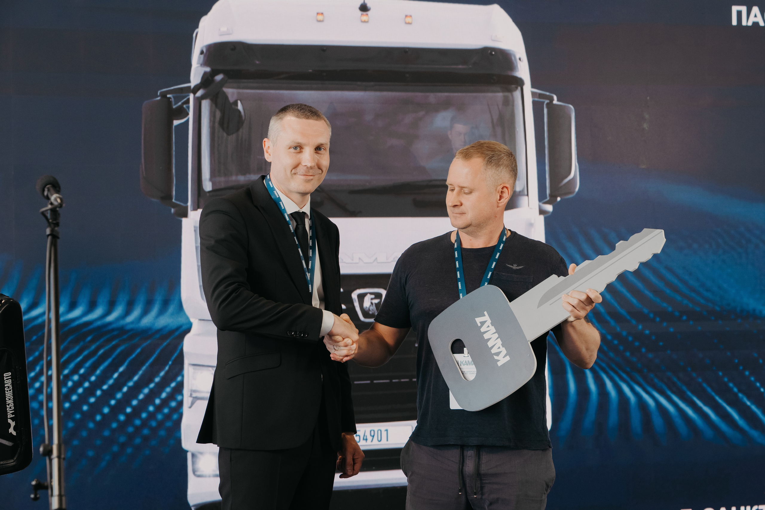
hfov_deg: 28.8
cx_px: 382
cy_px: 255
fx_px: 1487
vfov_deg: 19.5
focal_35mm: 70
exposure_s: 1/125
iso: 500
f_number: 4.5
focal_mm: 70
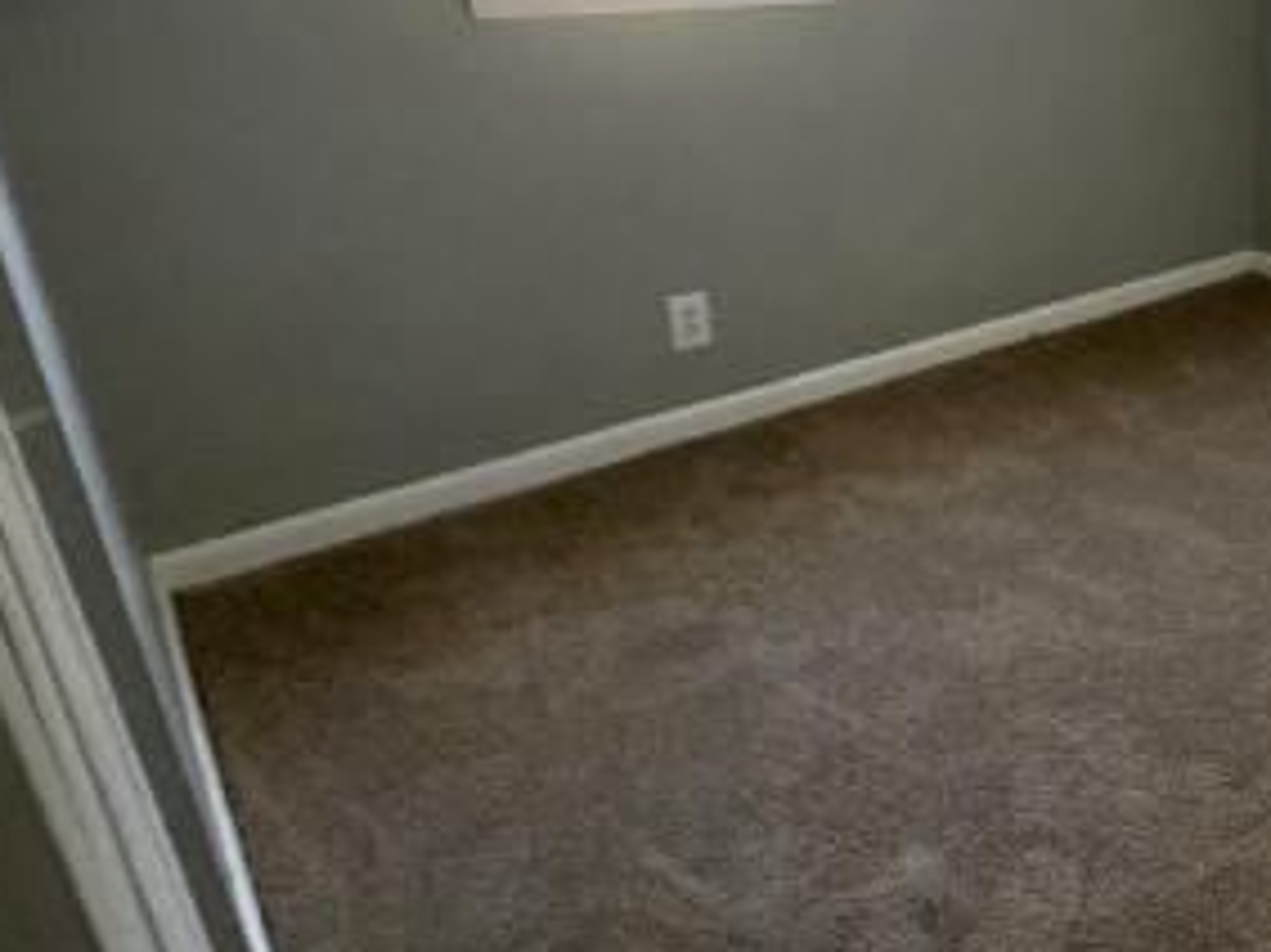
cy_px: 296
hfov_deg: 45.0
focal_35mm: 33
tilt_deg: -19.8
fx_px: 1211
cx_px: 1327
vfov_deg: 42.2
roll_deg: -0.9
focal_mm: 2.22
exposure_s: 1/61
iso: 320
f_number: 2.2
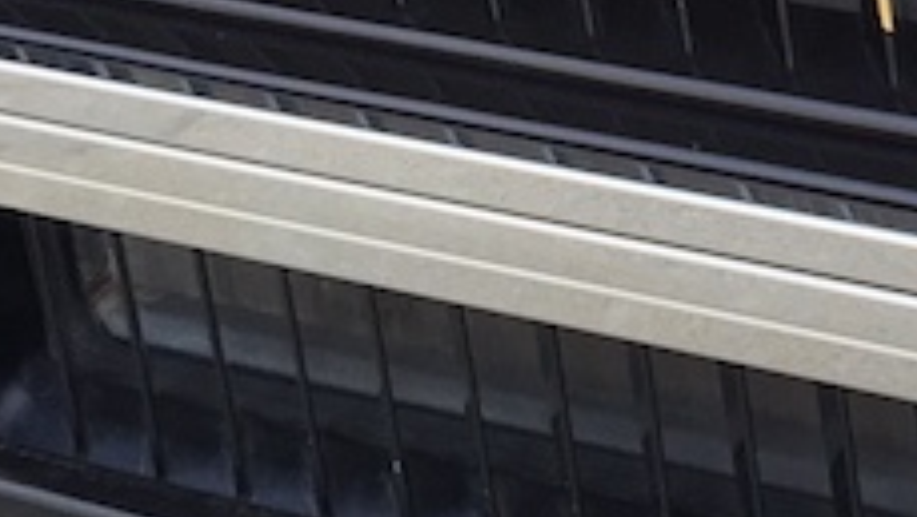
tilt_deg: -14.5
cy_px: -898
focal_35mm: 138
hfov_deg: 14.6
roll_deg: +3.4
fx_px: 3357
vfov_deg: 7.9
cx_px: 1321
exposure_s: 1/488
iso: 32
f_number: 2.2
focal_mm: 4.15
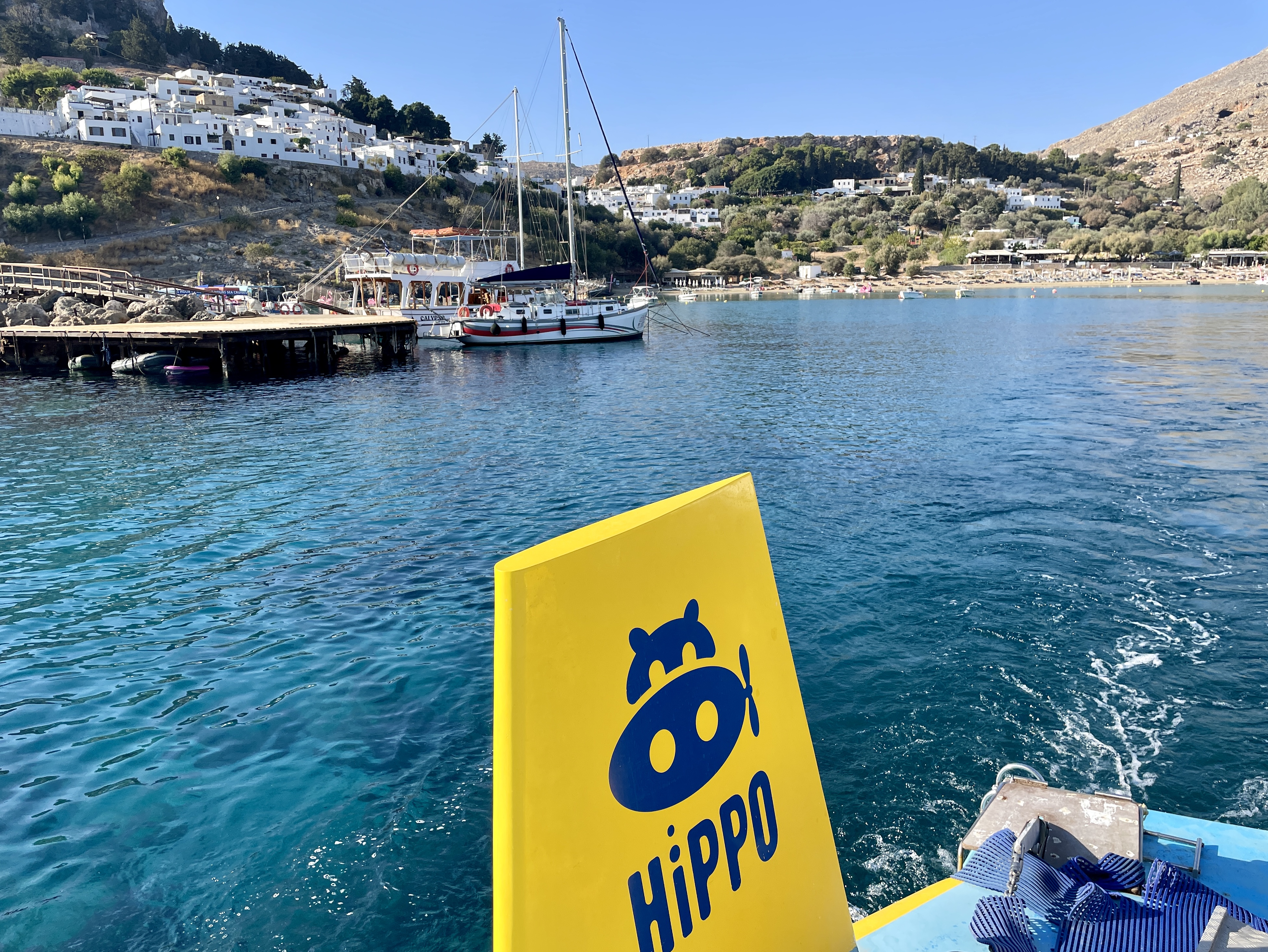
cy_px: 476
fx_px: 953
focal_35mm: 26
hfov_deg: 67.3
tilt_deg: -10.6
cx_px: 634
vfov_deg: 53.1
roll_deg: +1.0
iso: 32
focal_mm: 4.2
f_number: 1.6
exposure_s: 1/1855
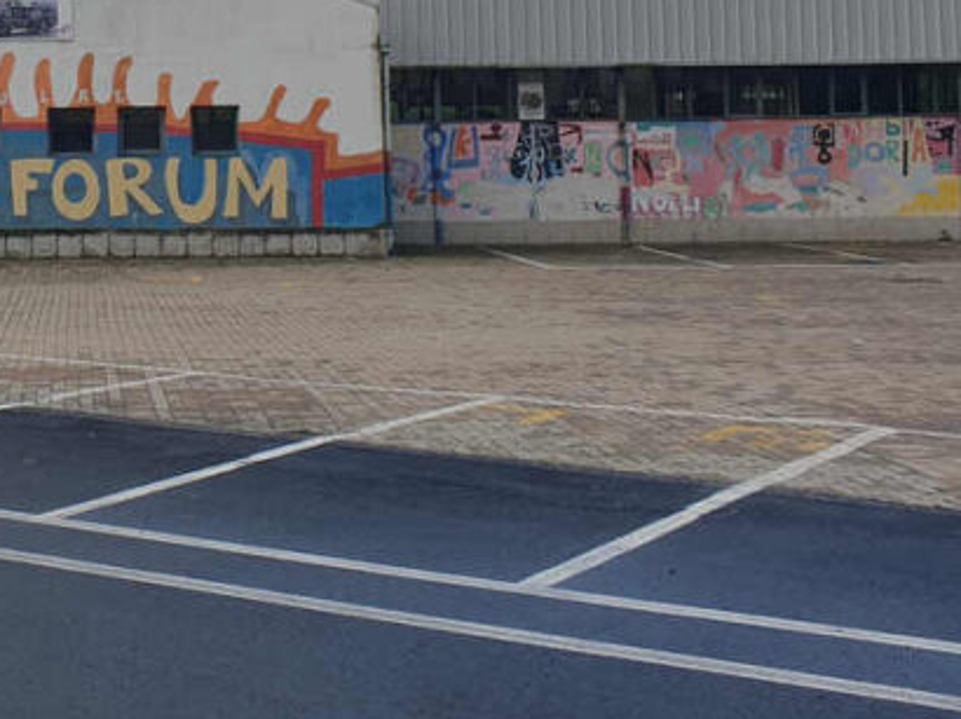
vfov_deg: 21.8
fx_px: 1803
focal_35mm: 65
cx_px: -14
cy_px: 9
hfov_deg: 28.0
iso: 50
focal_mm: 4.3
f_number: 2.4
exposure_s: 1/407
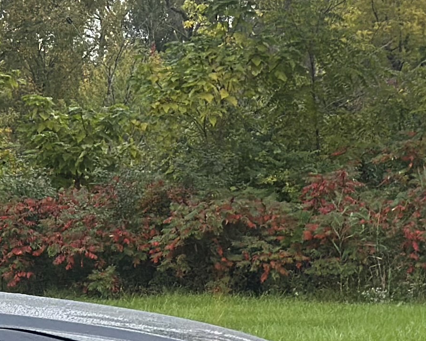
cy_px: 403
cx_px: -457
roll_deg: -1.8
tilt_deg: -3.6
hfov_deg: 8.7
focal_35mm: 210
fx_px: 2648
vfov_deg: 7.3
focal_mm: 6.86
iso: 250
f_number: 1.78
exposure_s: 1/40
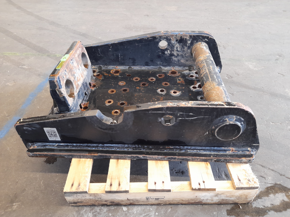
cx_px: 145
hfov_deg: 69.4
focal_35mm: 25
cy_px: 108
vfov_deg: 54.9
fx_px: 209
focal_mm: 4.6
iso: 250
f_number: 2
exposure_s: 1/50
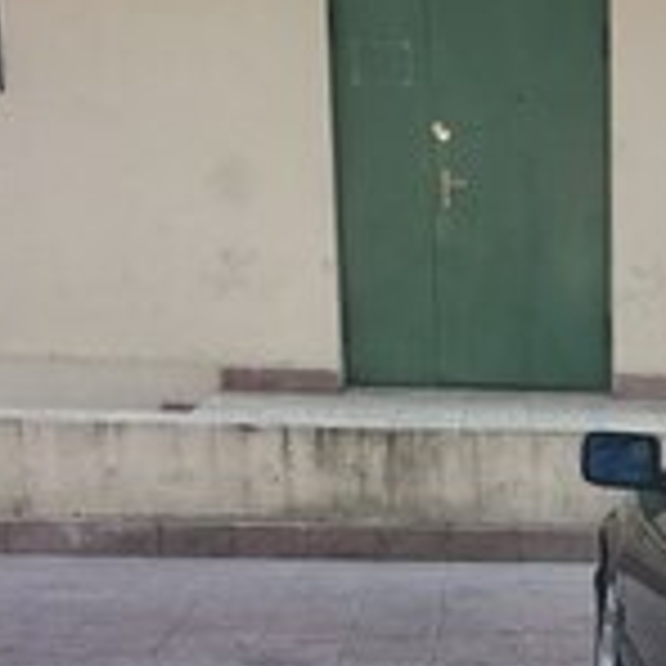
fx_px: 1872
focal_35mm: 86
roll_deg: -1.3
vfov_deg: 19.0
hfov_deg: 19.0
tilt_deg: -15.4
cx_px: 814
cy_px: 806
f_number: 2.2
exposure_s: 1/373
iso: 32
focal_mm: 4.15
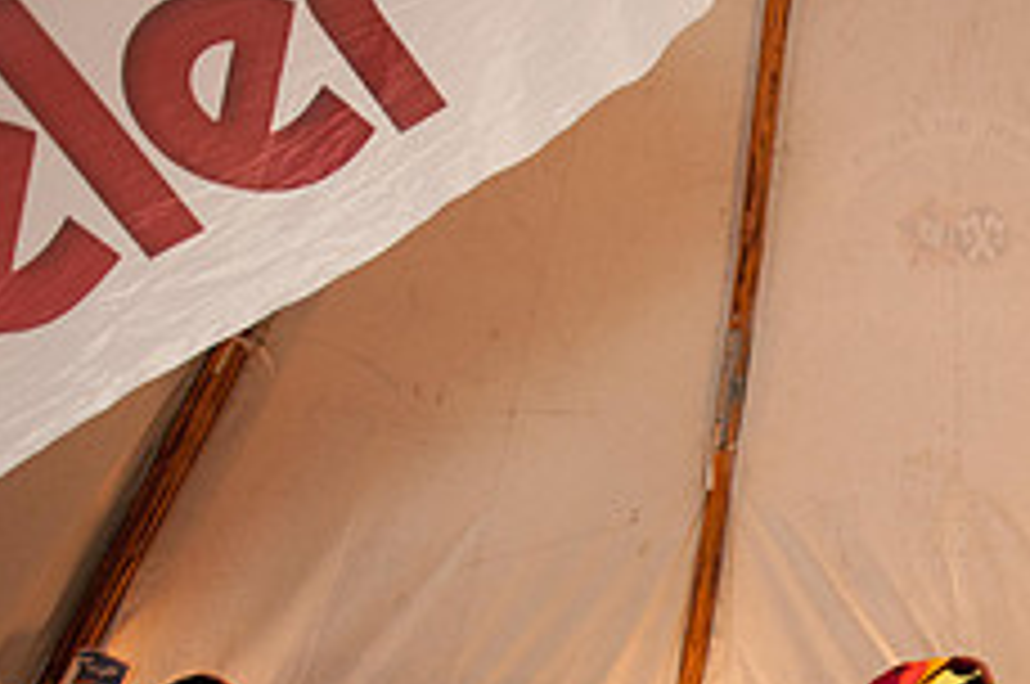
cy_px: 709
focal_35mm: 38
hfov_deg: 43.0
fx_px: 1086
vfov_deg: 31.8
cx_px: 1048
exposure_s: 1/20
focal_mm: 10
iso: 800
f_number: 3.5
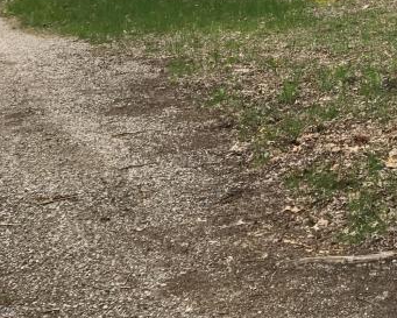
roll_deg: +0.1
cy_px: -109
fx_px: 999
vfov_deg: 16.9
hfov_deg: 19.8
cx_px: 574
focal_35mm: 85
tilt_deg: +0.8
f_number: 2.2
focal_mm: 4.15
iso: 25
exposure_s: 1/545
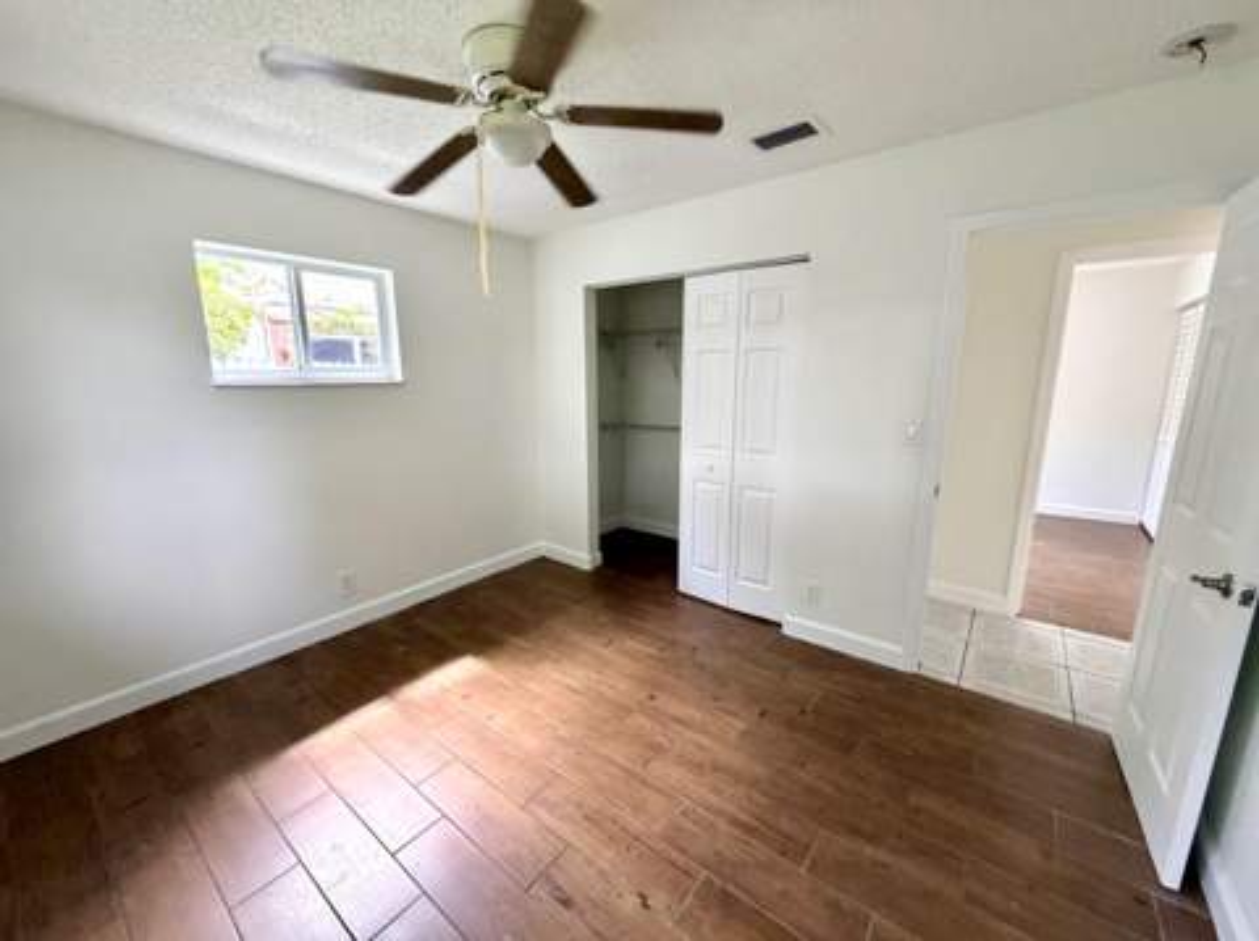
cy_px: 470
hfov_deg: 102.1
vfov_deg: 85.6
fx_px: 509
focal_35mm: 14
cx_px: 630
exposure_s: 1/73
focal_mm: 2.22
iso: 320
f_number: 2.2
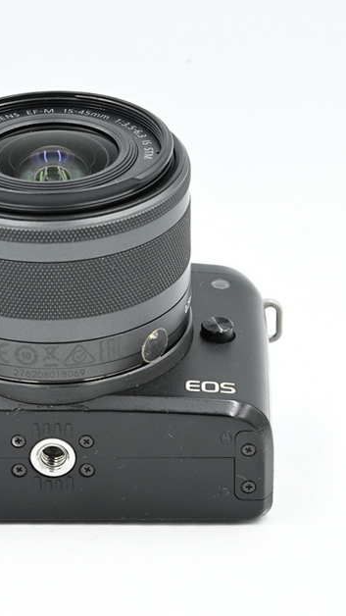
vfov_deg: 14.3
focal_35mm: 150
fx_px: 2448
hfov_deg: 8.0
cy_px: 308
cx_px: 5
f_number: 14
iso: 200
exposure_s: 1/15
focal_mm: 95
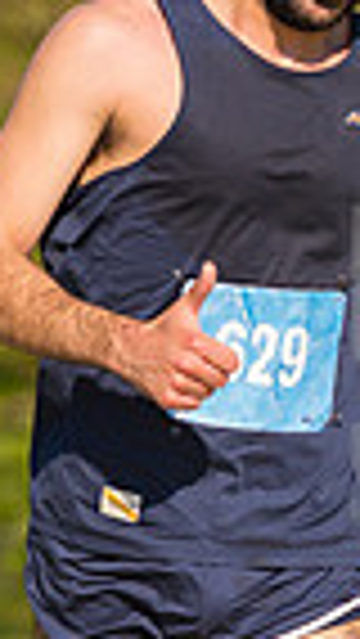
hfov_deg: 1.7
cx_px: 490
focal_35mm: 730
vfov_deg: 3.0
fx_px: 12374
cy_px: 367
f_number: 5.6
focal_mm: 170
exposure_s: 1/2000
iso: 400
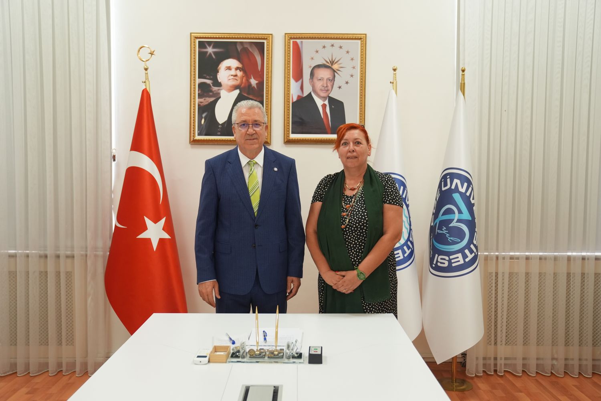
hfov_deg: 55.8
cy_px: 200
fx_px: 568
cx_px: 300
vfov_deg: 38.9
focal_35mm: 34
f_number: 3.2
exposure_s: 1/125
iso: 1600
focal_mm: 34
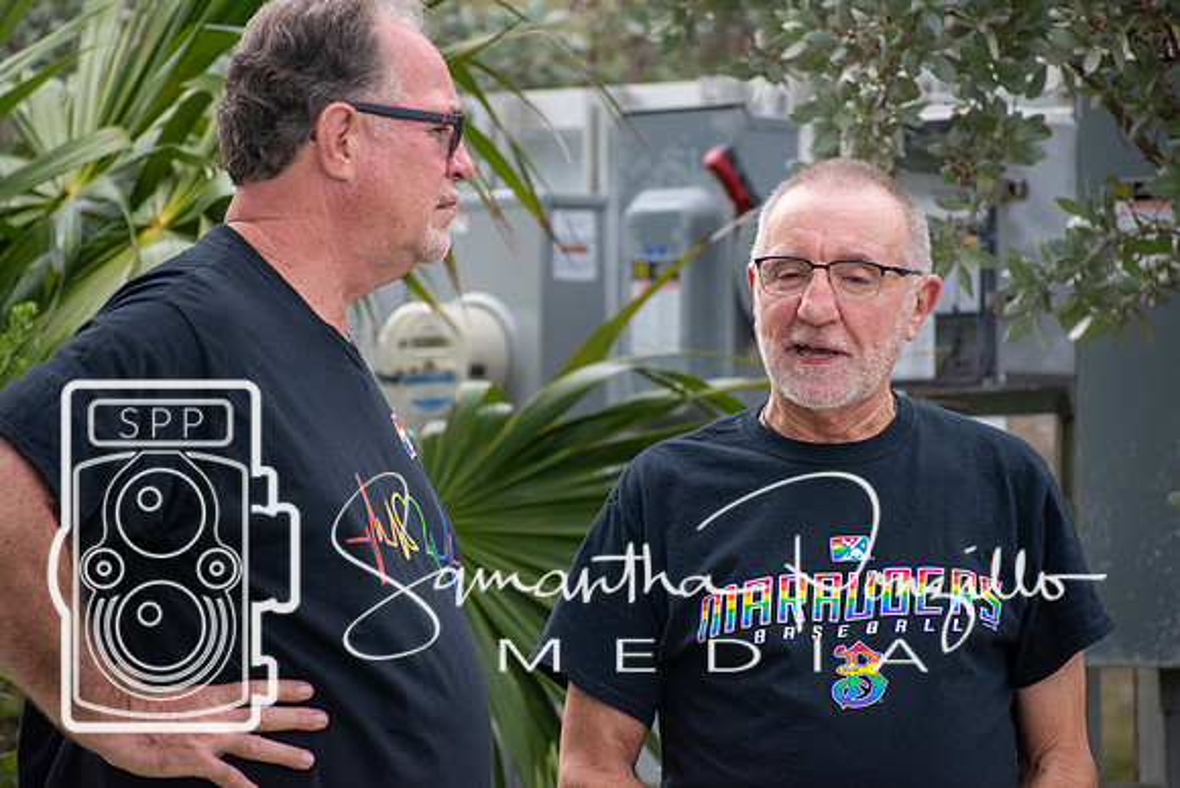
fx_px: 10819
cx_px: 590
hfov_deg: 6.2
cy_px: 394
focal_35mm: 330
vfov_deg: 4.2
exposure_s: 1/500
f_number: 5.6
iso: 800
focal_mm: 220
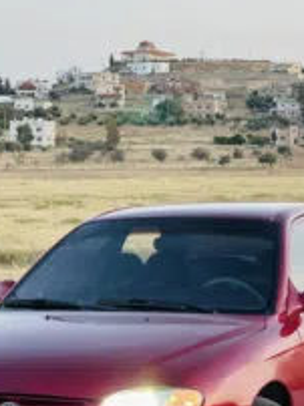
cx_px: 145
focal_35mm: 127
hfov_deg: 11.6
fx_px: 1490
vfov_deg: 15.5
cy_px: 265
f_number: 2.2
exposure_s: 1/105
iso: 250
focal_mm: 7.5
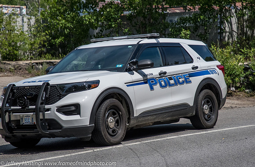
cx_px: 140
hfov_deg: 17.7
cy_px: 85
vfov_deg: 11.7
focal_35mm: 116
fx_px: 818
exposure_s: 1/8000
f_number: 5
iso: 1000
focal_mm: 70
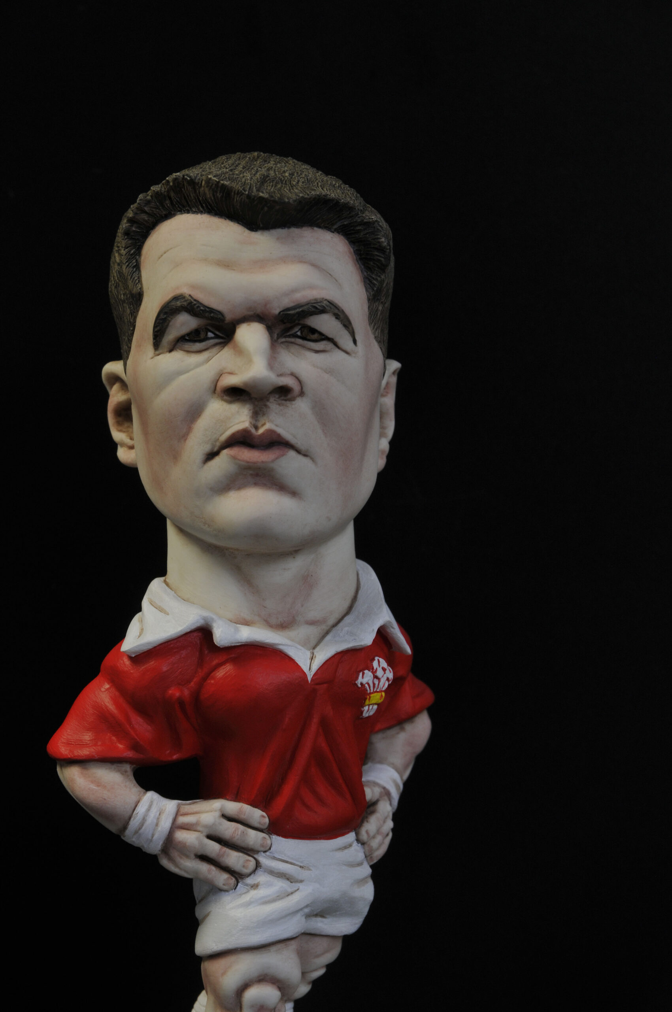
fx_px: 3579
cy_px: 506
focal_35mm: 128
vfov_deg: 16.1
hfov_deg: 10.7
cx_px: 336
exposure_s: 1/20
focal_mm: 85
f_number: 10
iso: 250
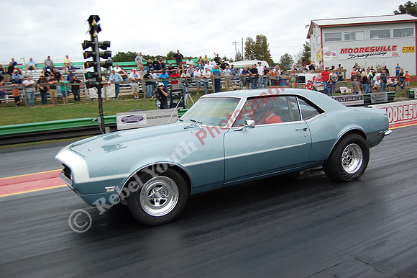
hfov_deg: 55.1
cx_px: 208
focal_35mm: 34
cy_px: 139
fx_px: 399
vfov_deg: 38.3
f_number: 4
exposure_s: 1/1000
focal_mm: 23
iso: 200
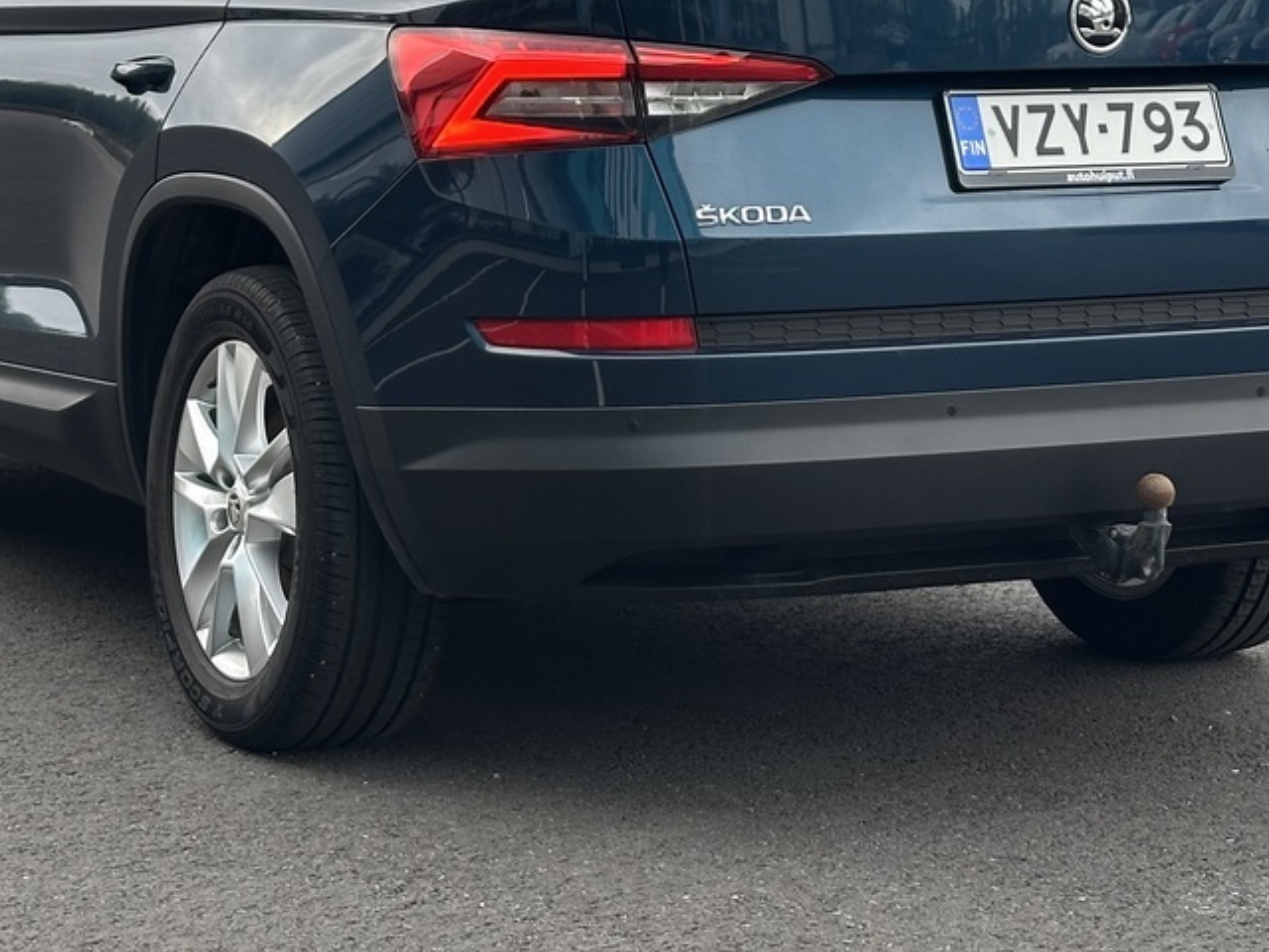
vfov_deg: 13.5
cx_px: 565
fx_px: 3959
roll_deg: +1.1
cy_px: -44
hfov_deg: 18.2
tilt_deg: -0.2
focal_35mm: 108
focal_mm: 6.86
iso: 64
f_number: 1.78
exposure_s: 1/355
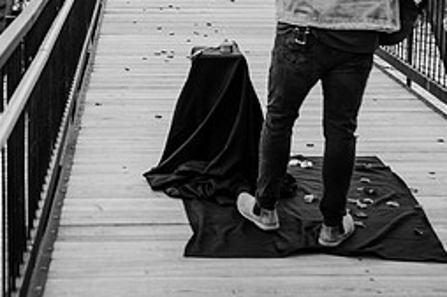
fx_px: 881
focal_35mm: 71
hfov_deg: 28.4
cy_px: 5
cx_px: 185
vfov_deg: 18.7
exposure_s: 1/640
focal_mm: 40
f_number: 4
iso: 400
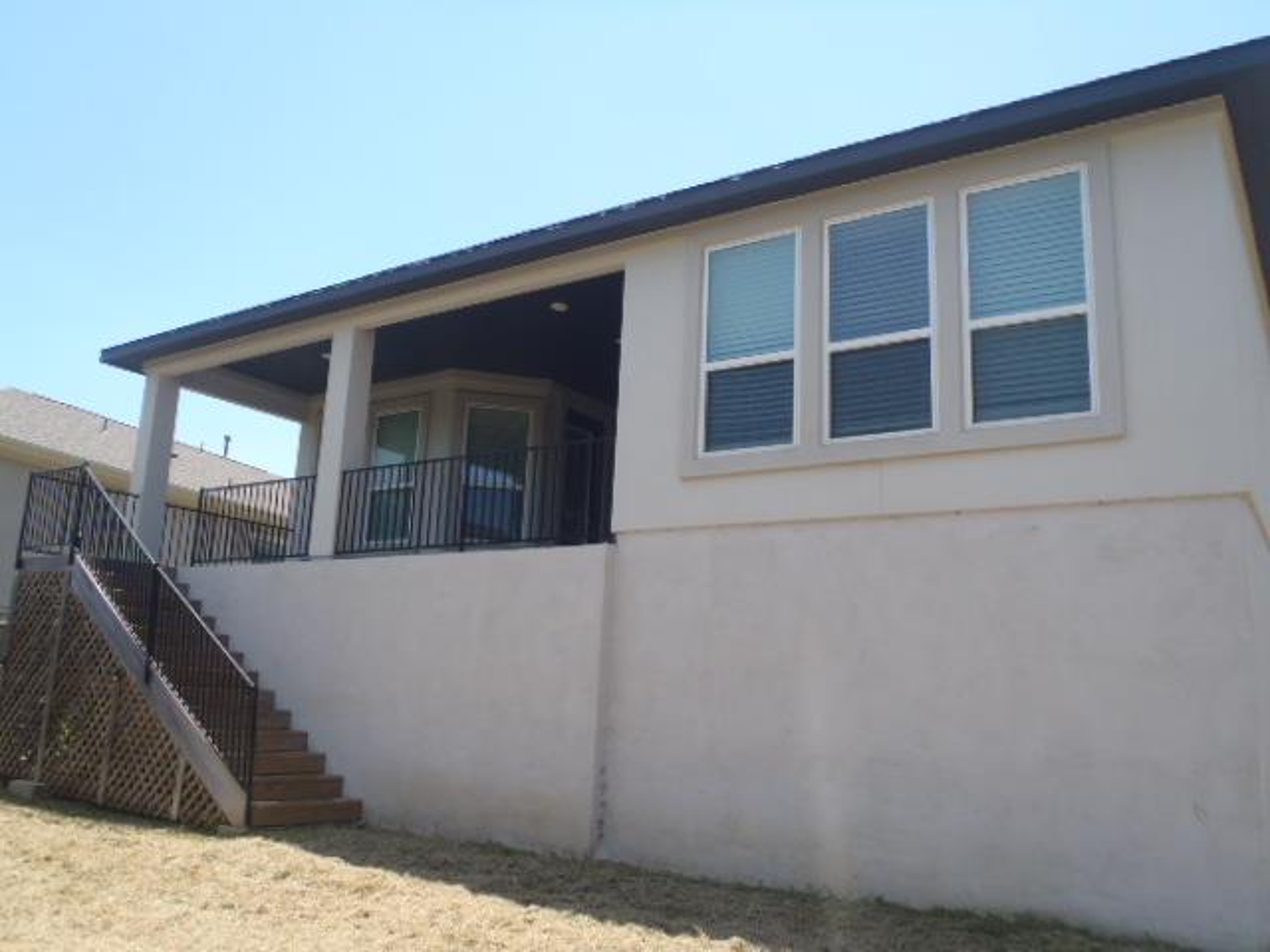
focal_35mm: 28
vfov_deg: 49.7
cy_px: 476
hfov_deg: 63.4
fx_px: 1027
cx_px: 635
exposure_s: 1/320
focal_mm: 5
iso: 80
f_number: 3.9
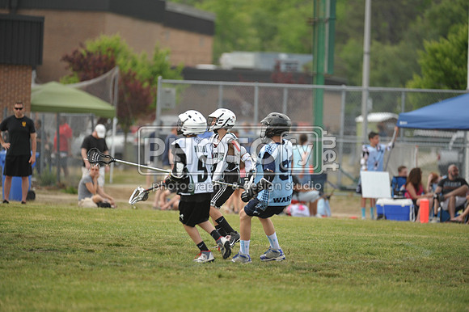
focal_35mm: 330
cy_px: 156
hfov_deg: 6.2
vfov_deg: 4.2
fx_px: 4297
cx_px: 234
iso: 800
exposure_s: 1/2000
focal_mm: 330
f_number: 4
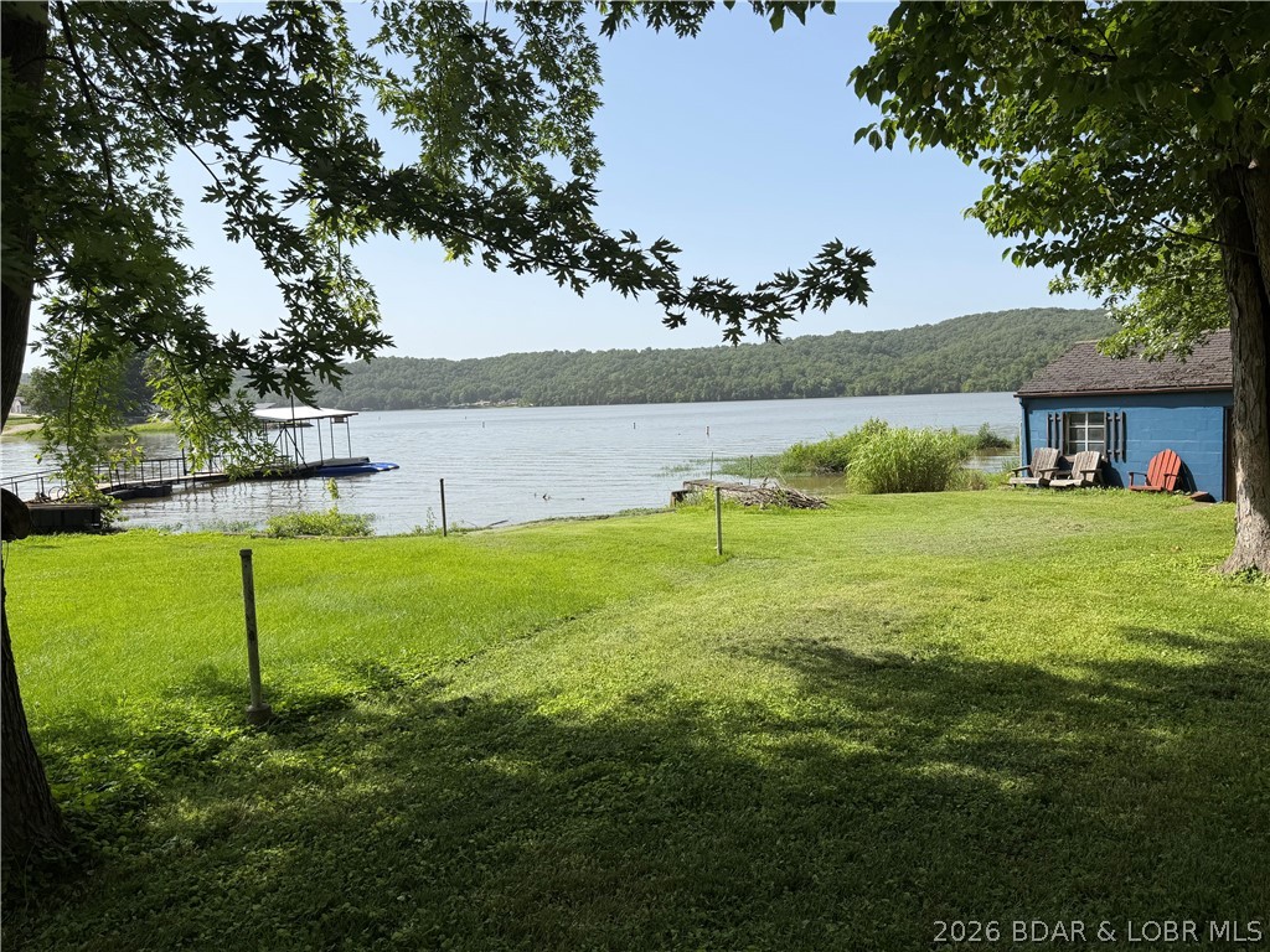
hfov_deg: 71.6
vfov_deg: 56.8
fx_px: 881
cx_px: 635
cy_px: 476
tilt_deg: -5.2
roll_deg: +1.0
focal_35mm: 24
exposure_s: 1/4405
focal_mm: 6.76
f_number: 1.78
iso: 80
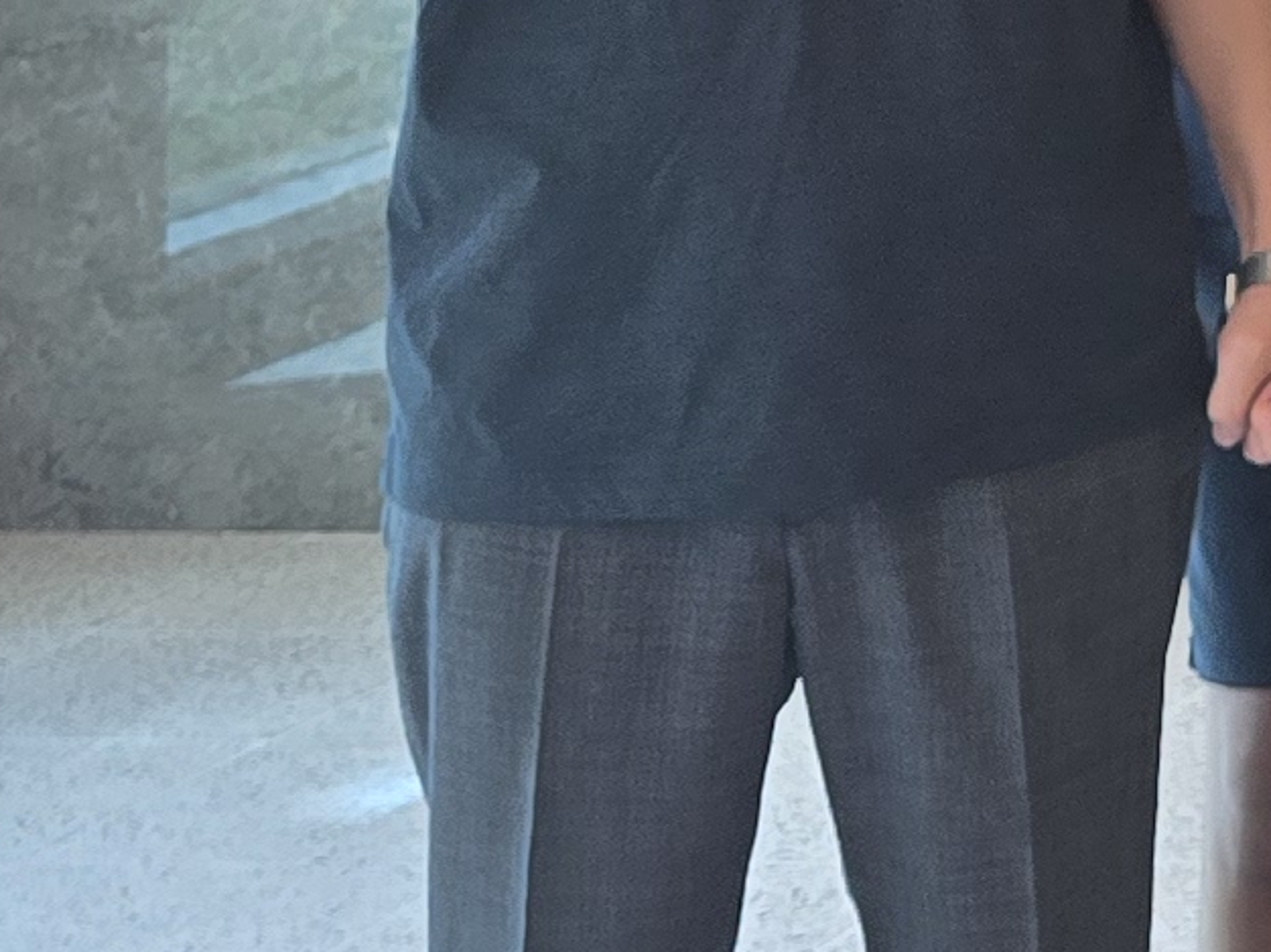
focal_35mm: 147
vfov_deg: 9.7
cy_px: -595
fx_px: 5395
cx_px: 3446
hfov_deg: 10.6
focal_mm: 6.3
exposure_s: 1/120
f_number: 1.7
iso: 32
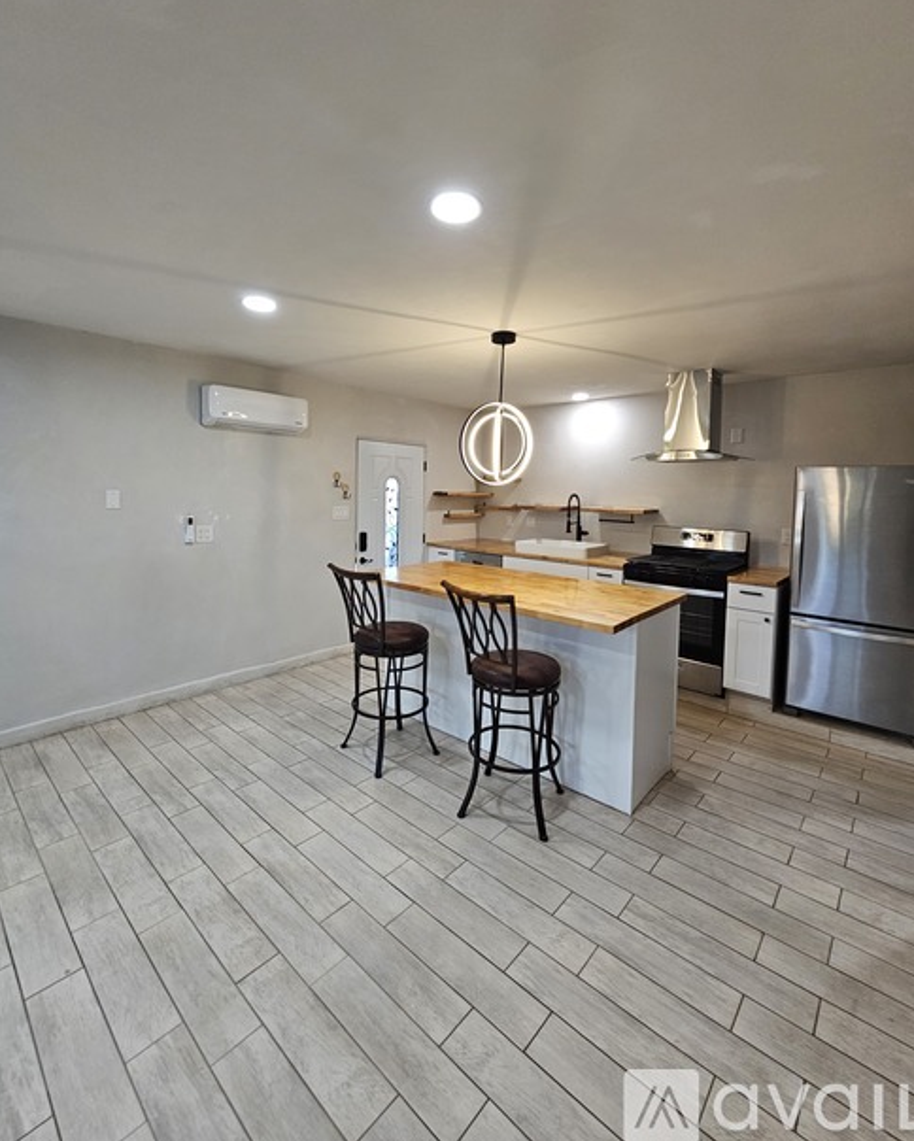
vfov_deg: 100.3
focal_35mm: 14
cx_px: 457
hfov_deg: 88.0
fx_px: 473
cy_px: 515
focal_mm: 2.2
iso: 160
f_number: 2.2
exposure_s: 1/60
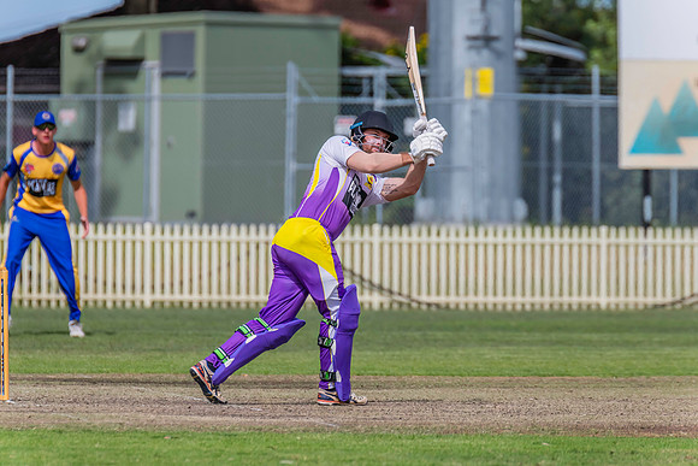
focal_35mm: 557
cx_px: 354
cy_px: 231
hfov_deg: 3.7
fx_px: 10805
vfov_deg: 2.5
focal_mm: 550
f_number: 8
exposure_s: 1/2500
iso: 800
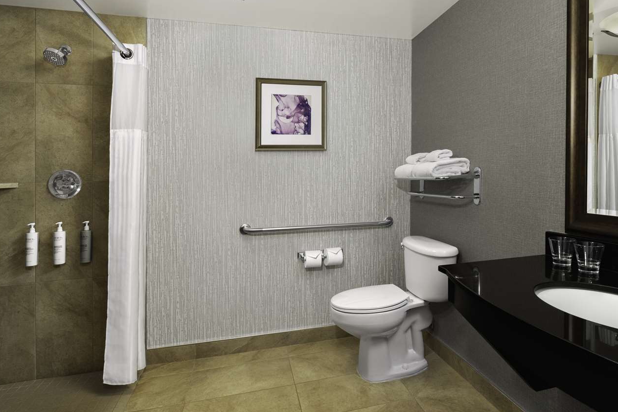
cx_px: 329
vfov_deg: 64.3
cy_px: 177
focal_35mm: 19
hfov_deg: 86.8
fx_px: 326
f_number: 9
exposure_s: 1/250
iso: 400
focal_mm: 16
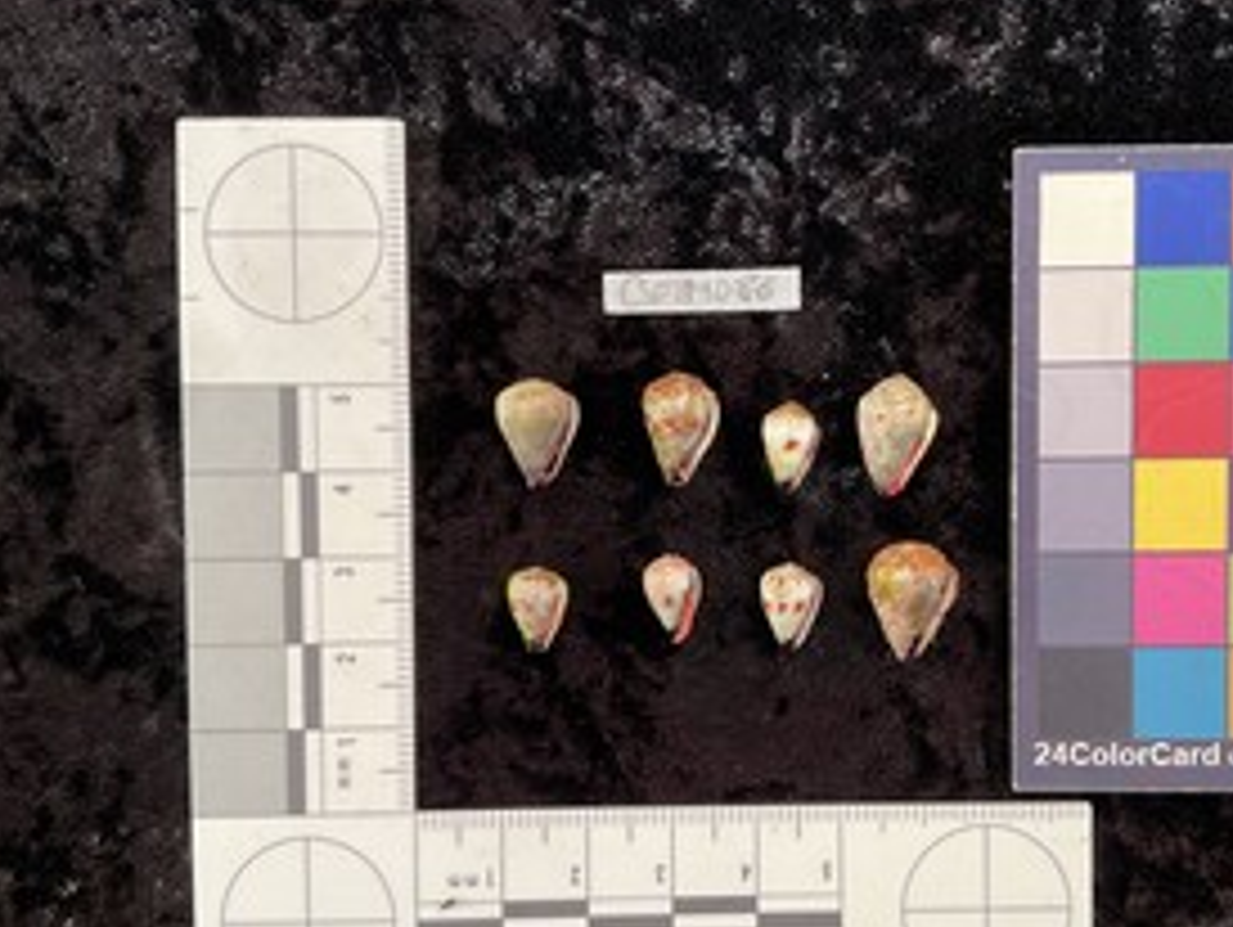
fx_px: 1319
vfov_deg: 38.6
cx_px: 760
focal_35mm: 37
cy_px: 529
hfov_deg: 49.7
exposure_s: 1/50
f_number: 1.8
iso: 40
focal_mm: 3
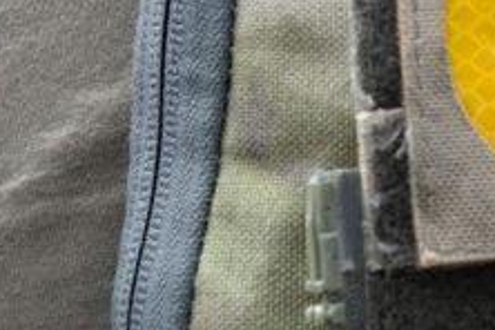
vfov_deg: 8.4
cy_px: -18
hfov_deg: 12.0
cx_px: 770
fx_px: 2227
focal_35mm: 162
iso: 320
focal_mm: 48
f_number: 7.1
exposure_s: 1/80
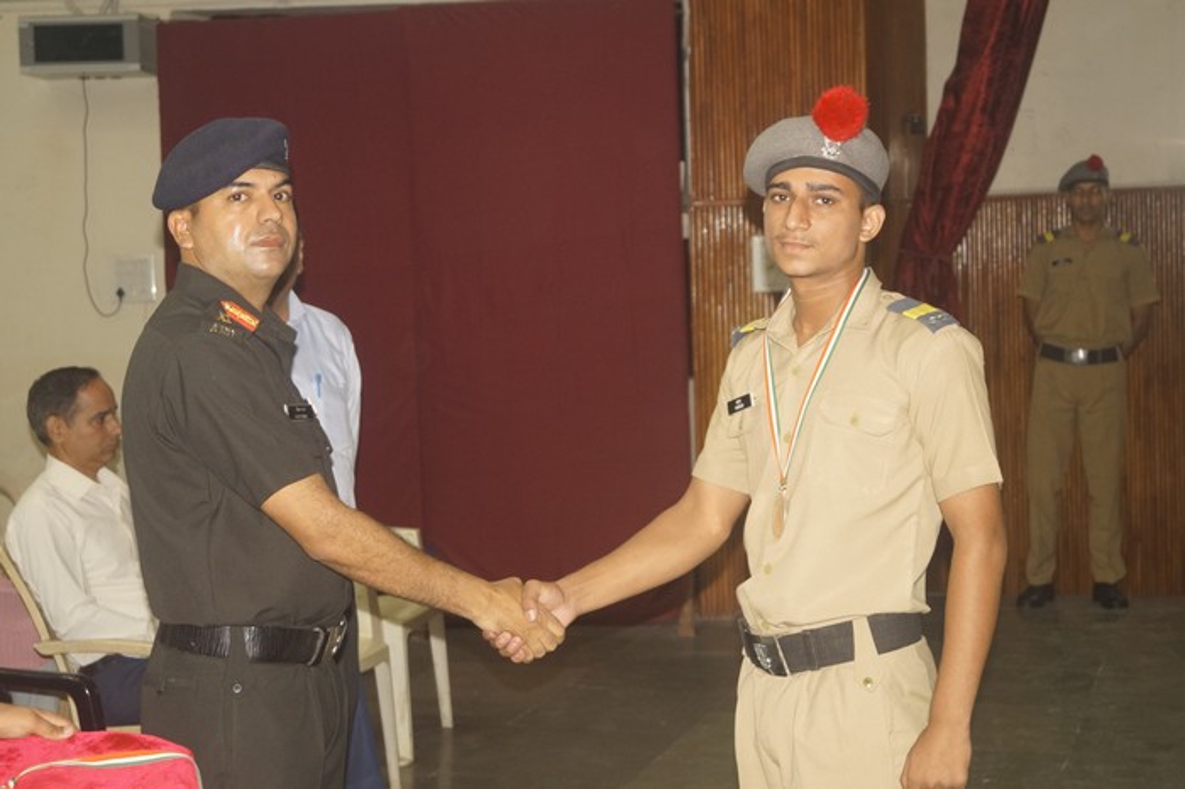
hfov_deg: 33.4
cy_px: 394
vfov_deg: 22.6
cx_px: 592
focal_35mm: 60
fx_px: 1974
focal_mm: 40
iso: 800
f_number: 5
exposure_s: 1/60
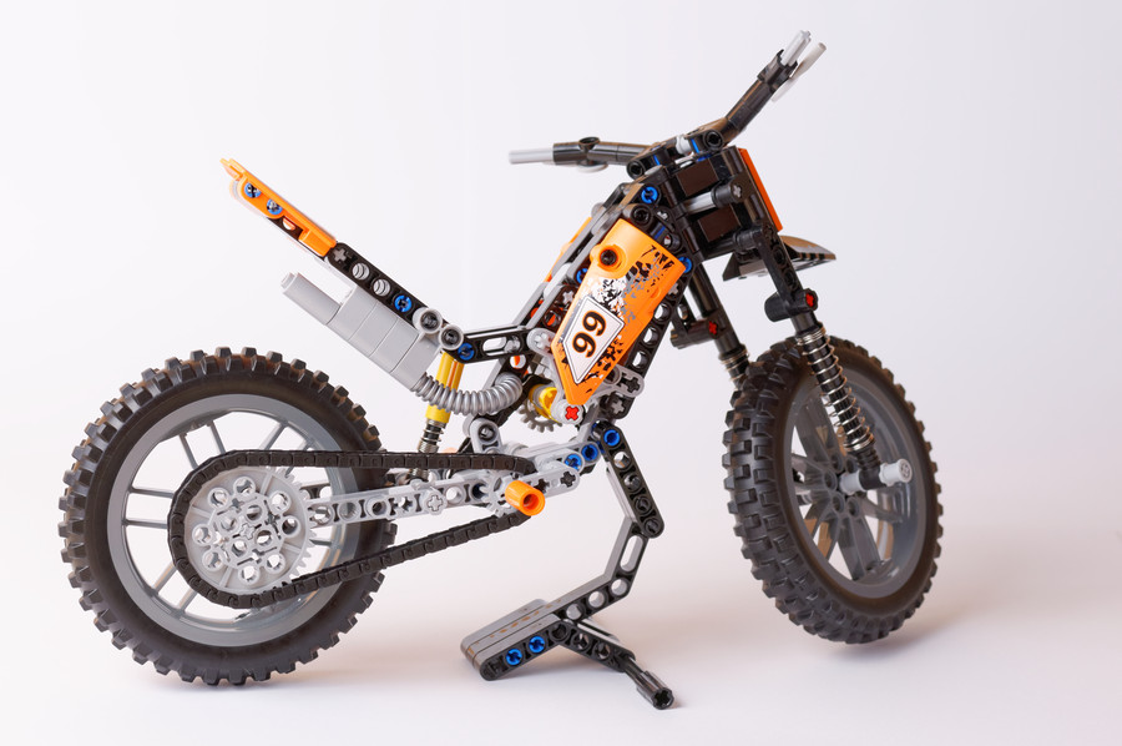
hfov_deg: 27.0
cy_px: 373
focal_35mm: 75
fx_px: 2335
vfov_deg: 18.1
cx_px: 561
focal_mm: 50
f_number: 6.3
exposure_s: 1/160
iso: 200
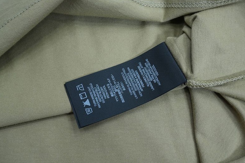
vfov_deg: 33.4
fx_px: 272
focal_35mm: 40
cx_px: 124
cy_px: 81
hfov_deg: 48.5
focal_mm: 26
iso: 1000
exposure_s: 1/160
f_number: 8
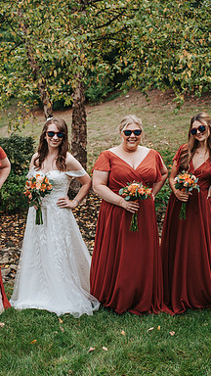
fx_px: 577
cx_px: 21
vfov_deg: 36.0
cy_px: 188
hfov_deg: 20.3
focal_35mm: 58
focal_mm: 35
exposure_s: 1/640
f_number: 2.8
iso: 100
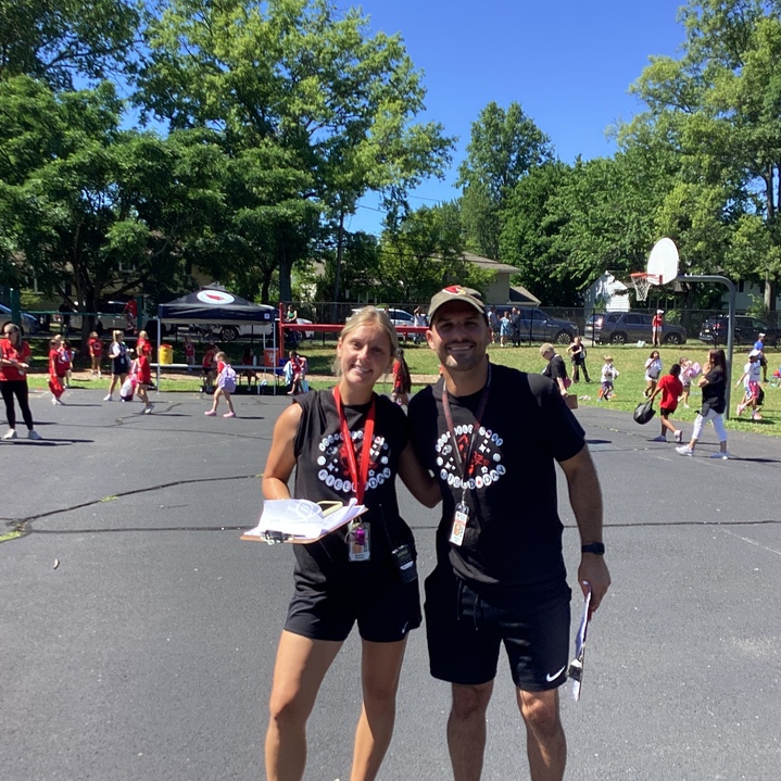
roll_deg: -1.0
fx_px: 996
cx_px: 393
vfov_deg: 42.6
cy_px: 468
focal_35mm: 39
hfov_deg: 42.8
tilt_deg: -7.5
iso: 25
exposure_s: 1/503
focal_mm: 3.3
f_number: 2.4
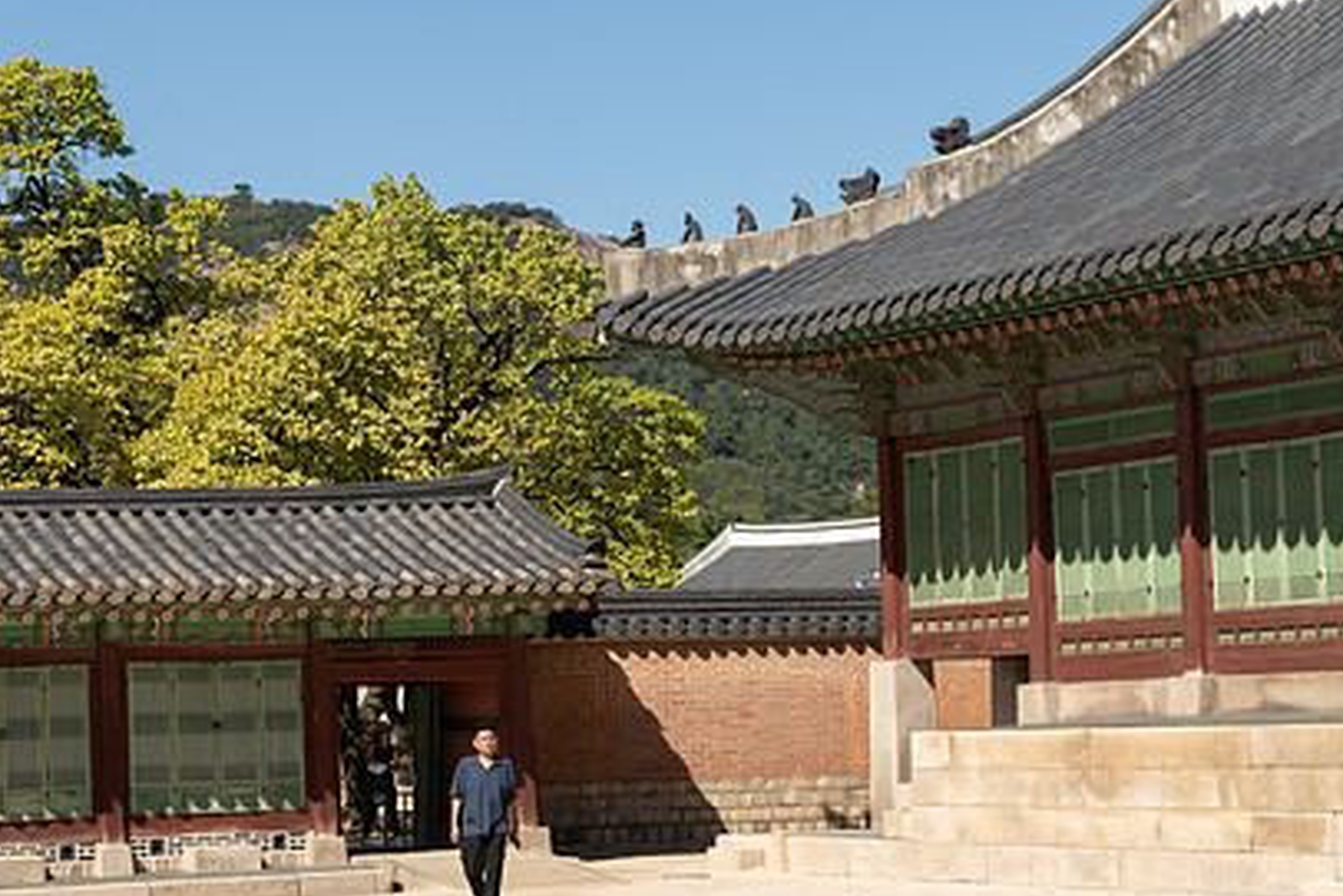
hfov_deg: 20.4
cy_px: 494
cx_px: 533
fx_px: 3732
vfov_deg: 13.7
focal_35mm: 100
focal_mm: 70
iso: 64
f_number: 5
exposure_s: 1/400
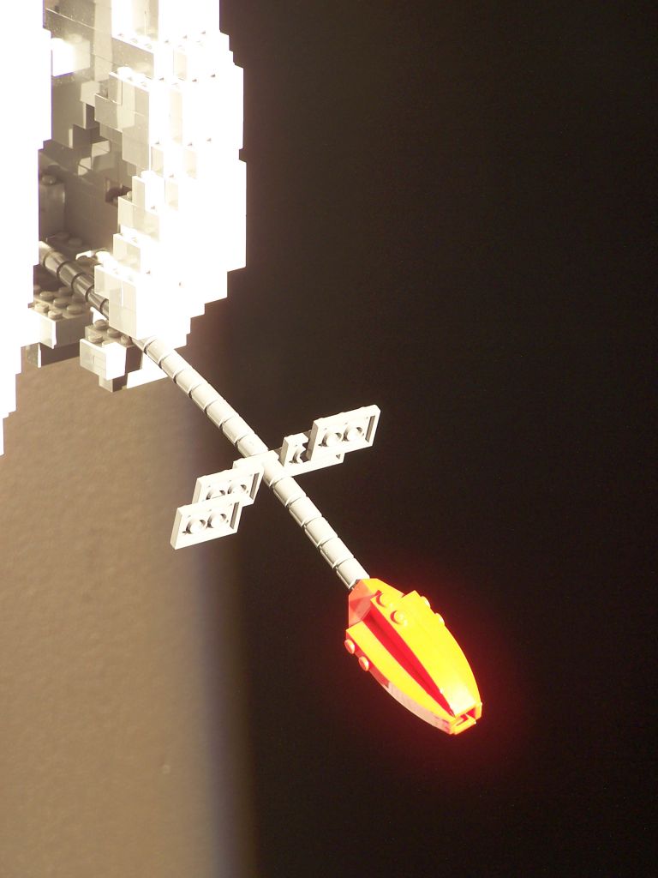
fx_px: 4790
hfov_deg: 7.9
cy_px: 439
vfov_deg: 10.5
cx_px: 329
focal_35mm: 189
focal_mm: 31.3
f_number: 3.2
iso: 80
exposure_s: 1/2
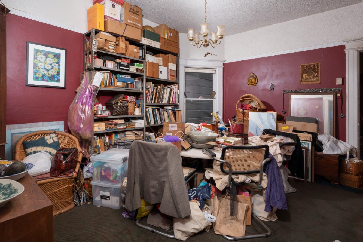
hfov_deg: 89.9
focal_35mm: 18
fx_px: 182
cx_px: 170
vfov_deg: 67.4
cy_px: 115
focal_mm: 16
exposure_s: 1/200
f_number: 8
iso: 100
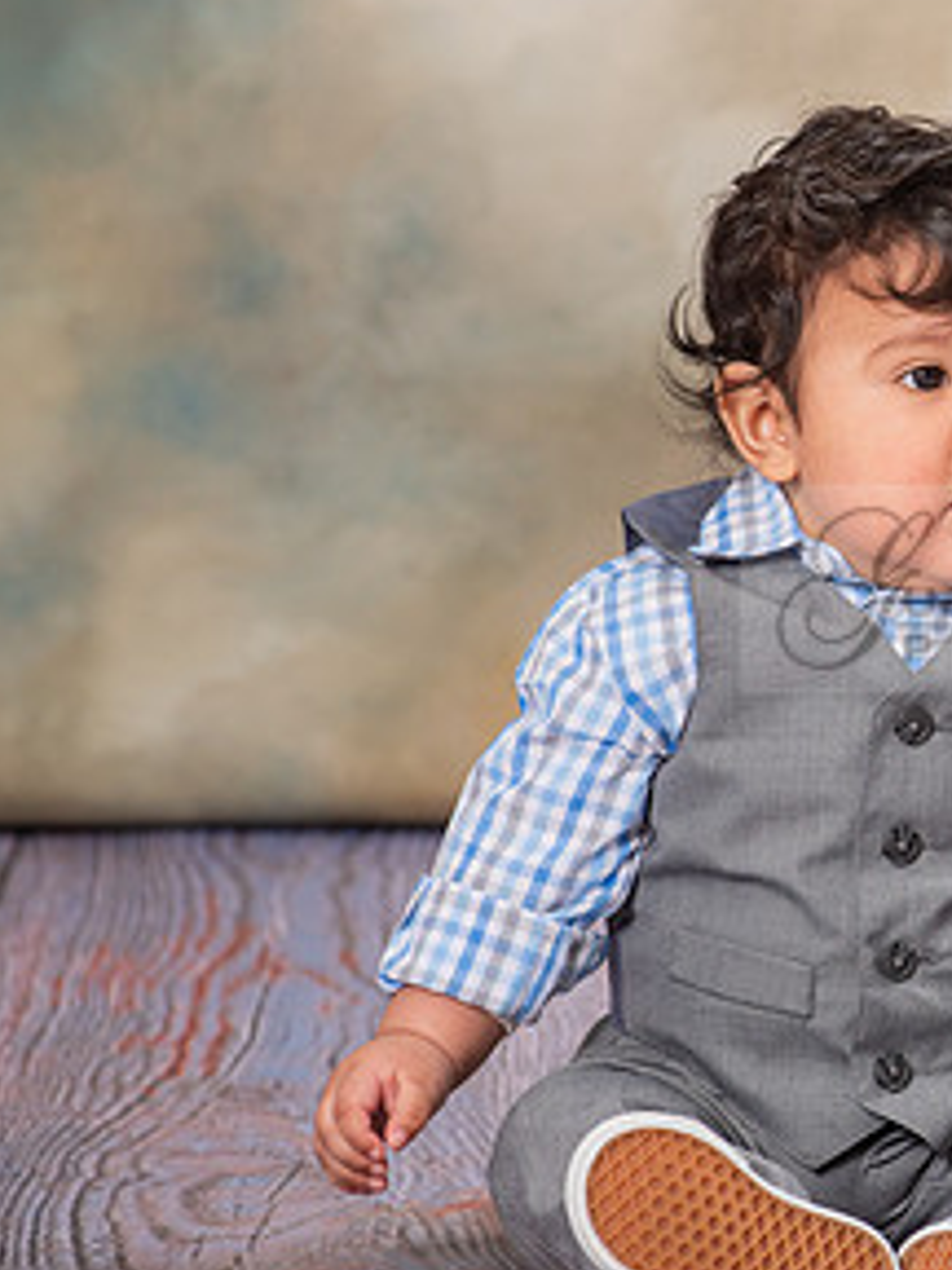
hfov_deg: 4.0
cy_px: 589
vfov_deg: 5.3
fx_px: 13678
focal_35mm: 373
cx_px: 1124
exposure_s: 1/125
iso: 200
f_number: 5.6
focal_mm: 190
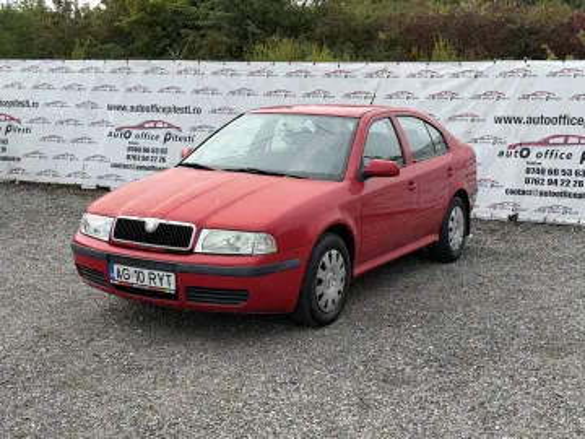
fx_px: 811
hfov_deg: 39.7
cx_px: 292
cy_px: 220
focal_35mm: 48
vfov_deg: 30.3
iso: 64
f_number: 1.78
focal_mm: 6.76
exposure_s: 1/2415
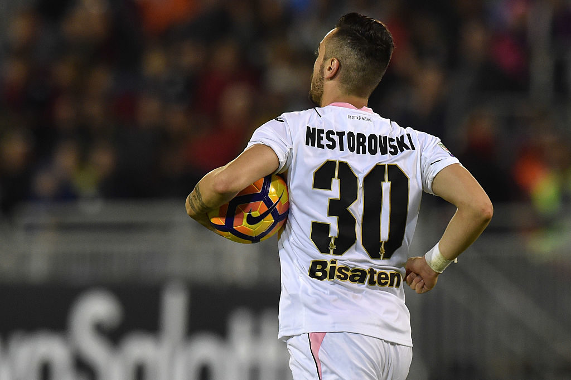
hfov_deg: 3.8
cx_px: 286
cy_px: 190
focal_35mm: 550
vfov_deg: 2.5
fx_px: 8720
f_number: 4
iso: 3200
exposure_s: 1/1000
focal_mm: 550
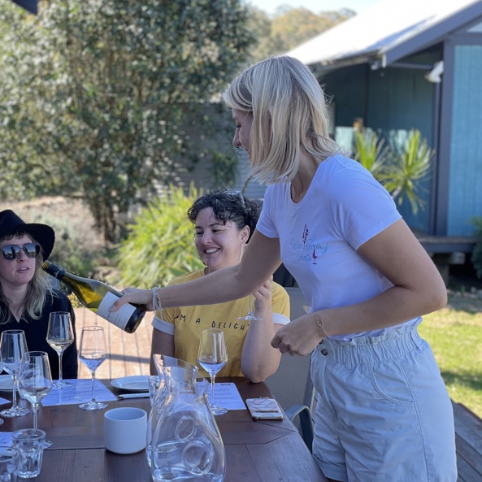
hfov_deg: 27.6
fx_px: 977
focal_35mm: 62
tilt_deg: -6.5
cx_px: 189
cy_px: 239
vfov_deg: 27.7
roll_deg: +0.0
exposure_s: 1/122
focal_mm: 6
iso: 25
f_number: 2
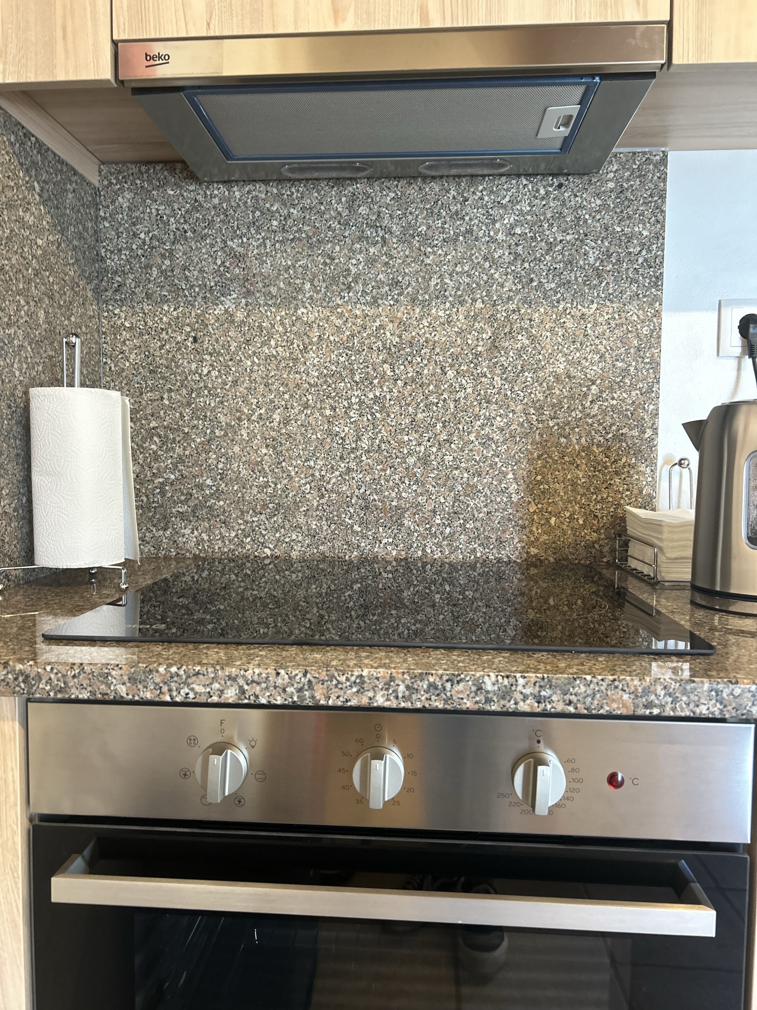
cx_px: 378
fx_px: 758
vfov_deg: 67.3
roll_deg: -0.9
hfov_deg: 53.1
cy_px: 505
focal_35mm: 26
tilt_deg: -4.3
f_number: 1.5
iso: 160
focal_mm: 5.7
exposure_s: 1/50
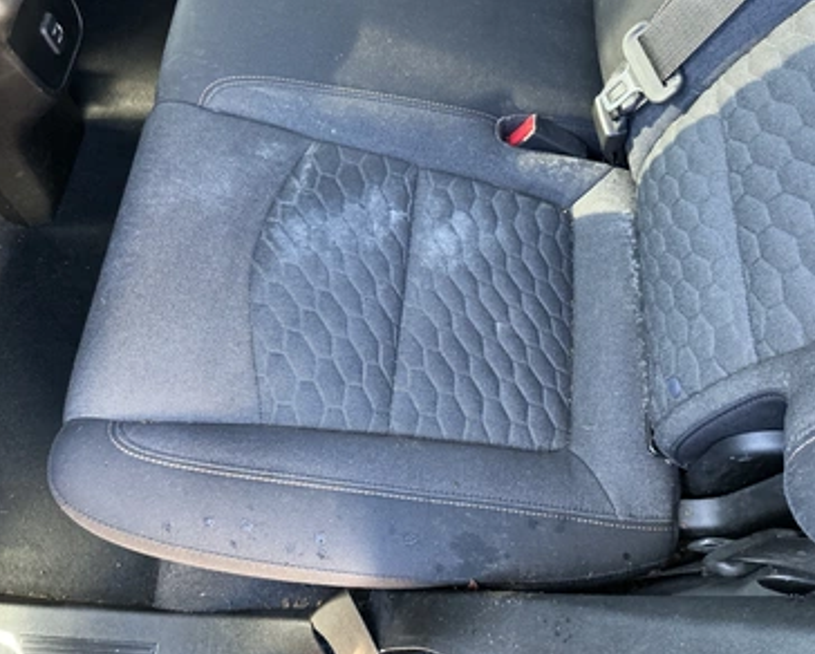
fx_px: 724
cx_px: 376
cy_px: 334
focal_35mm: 30
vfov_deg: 48.6
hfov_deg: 58.6
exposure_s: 1/60
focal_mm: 3
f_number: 1.8
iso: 250
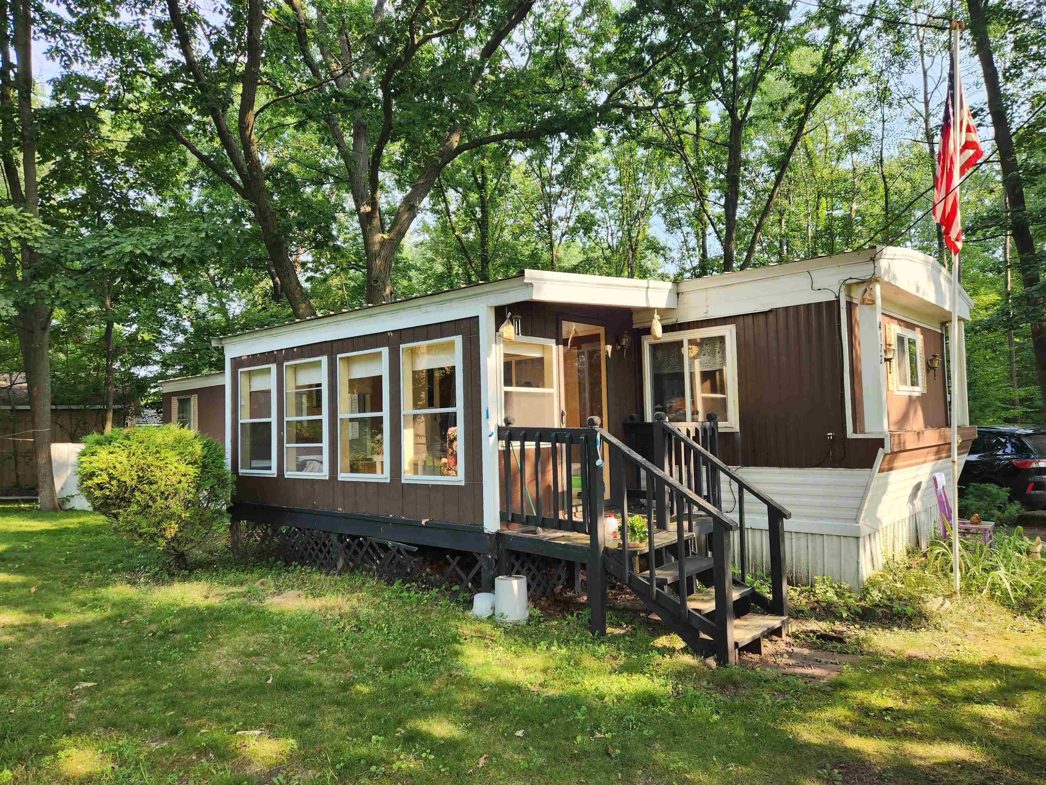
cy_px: 392
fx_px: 695
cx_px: 523
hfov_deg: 73.9
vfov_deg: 58.9
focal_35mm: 23
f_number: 1.8
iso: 25
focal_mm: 5.4
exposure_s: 1/180
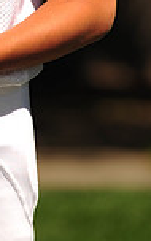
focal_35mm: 777
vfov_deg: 2.7
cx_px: -95
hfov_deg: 1.7
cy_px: -120
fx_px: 5116
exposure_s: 1/1000
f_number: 5
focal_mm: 200
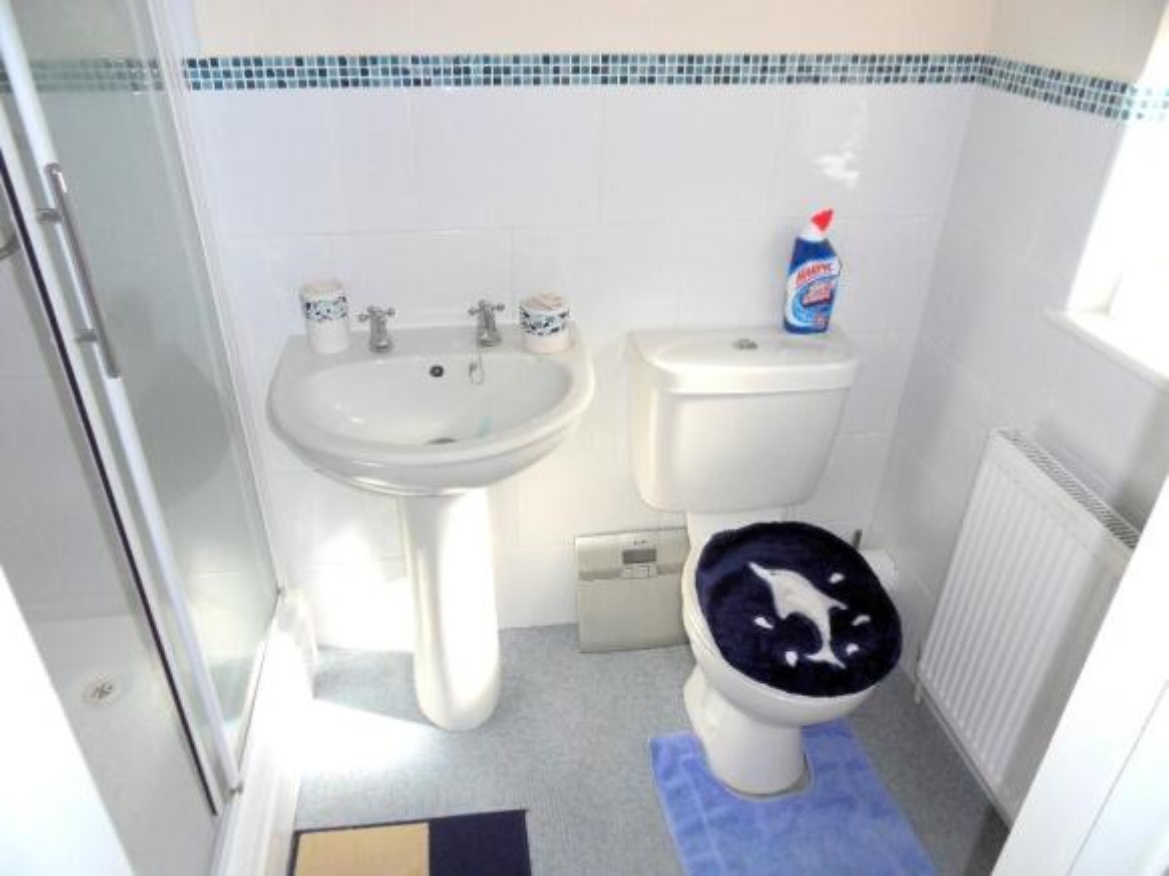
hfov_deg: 71.6
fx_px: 810
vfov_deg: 56.8
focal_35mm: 24
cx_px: 584
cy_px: 438
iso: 80
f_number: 3.3
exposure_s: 1/250
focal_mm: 4.2
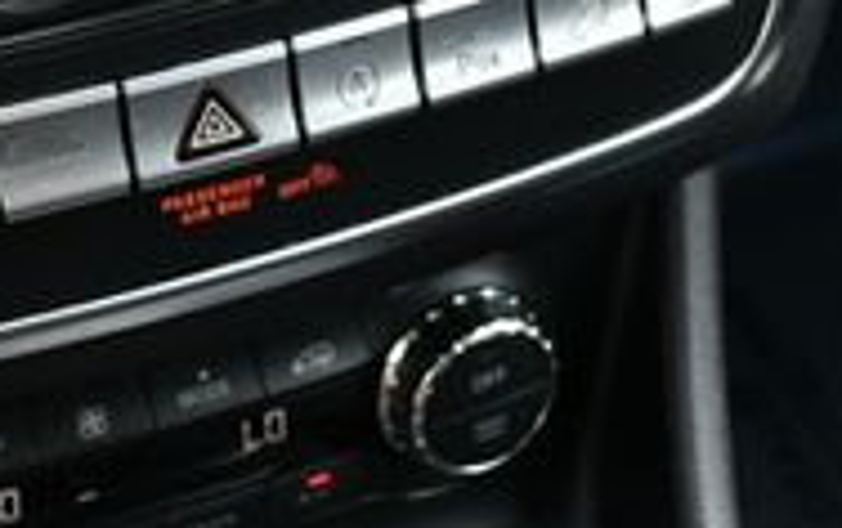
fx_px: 2872
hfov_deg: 16.5
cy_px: -331
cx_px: 157
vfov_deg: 10.1
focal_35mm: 125
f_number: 4
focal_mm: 18
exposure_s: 1/250
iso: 400
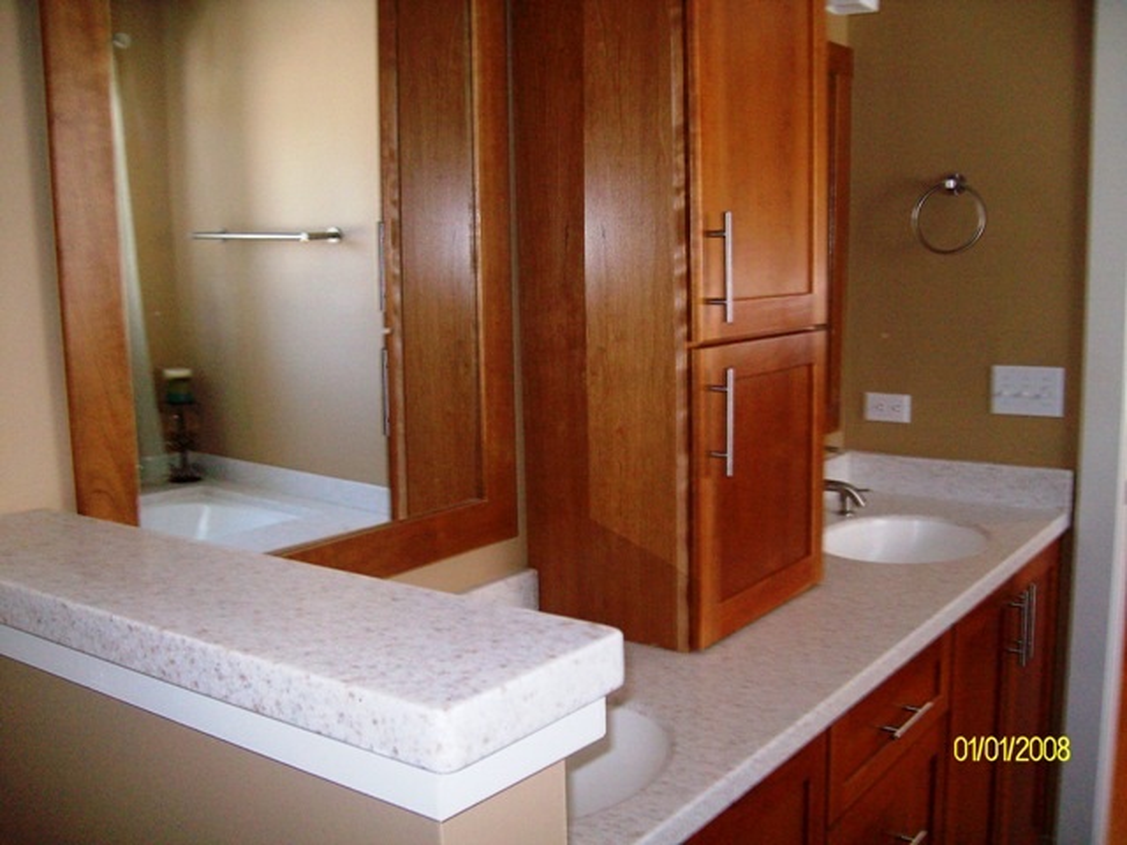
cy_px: 422
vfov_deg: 40.7
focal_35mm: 35
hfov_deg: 52.6
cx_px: 564
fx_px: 1140
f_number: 2.8
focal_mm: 5.8
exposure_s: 1/40
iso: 200
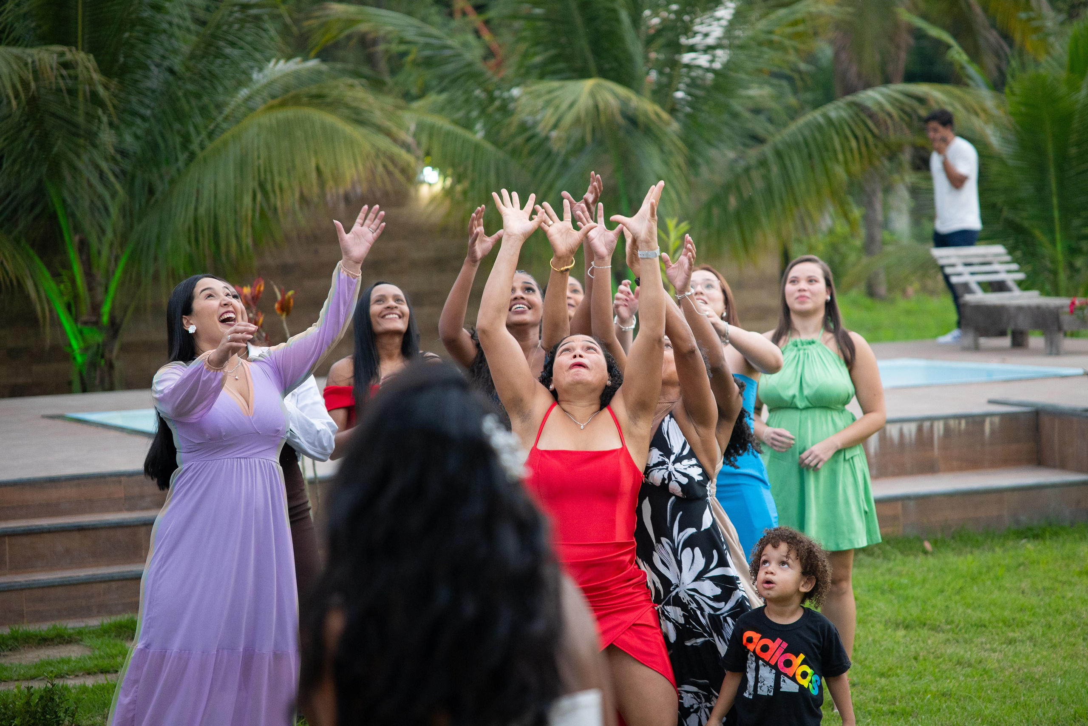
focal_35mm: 94
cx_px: 609
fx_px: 2845
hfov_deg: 21.6
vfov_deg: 14.5
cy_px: 320
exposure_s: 1/400
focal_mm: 56
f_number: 1.7
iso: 400
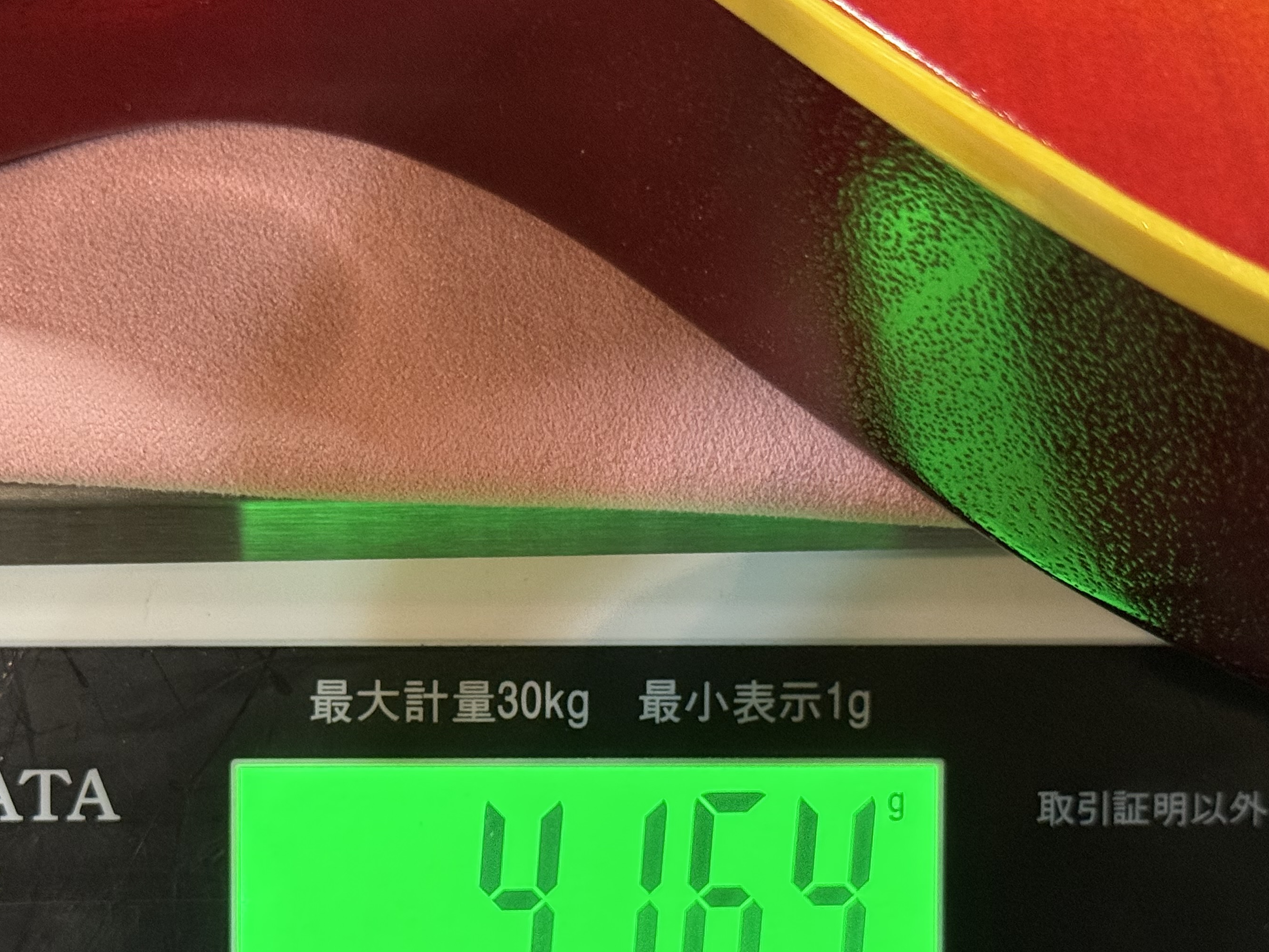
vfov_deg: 20.4
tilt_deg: -64.2
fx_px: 2639
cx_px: 554
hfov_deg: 27.0
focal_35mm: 72
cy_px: 636
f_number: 1.78
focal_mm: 6.76
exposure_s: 1/40
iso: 500
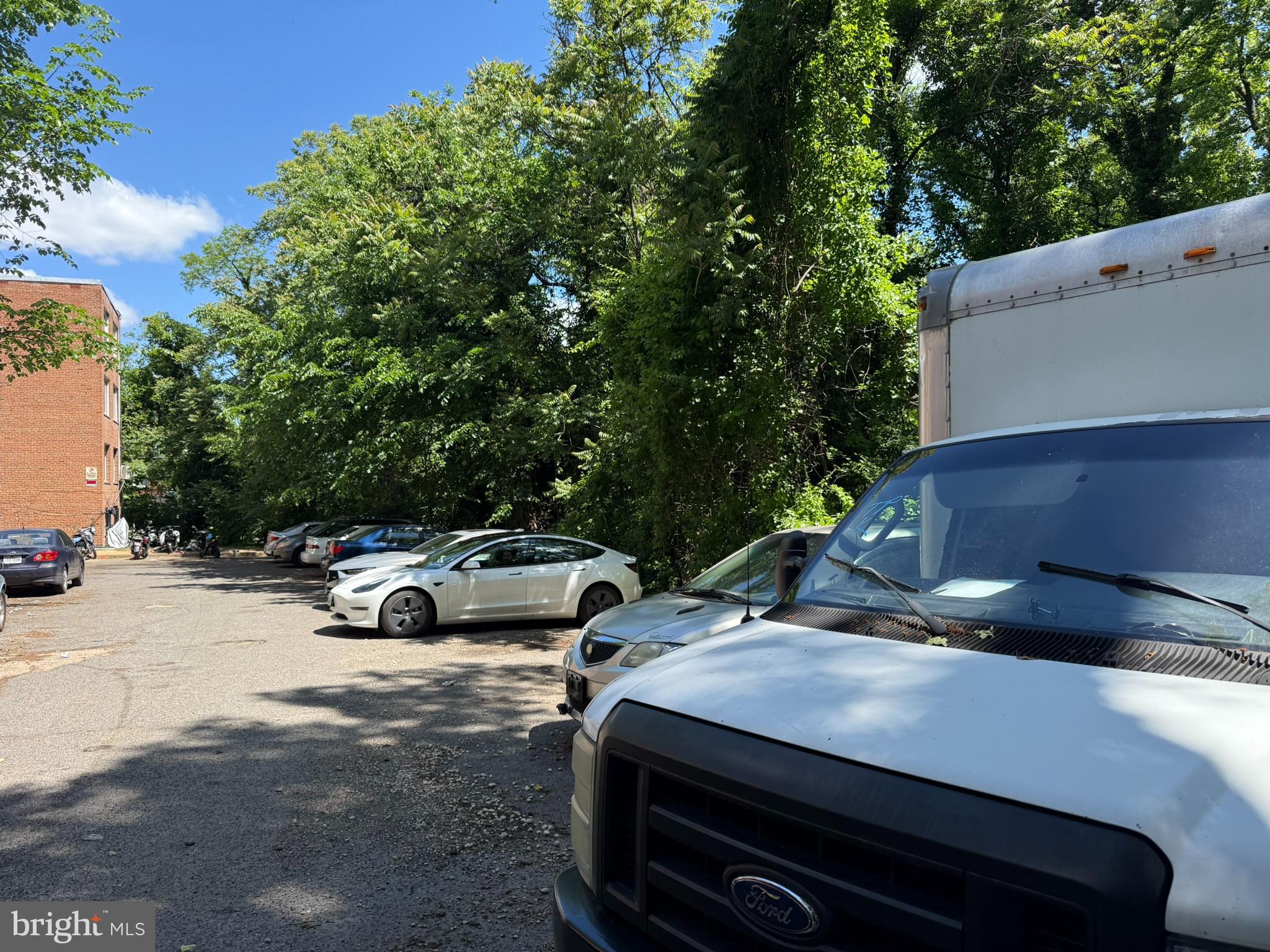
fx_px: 881
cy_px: 476
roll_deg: +0.3
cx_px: 635
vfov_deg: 56.8
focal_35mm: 24
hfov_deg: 71.6
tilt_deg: -0.7
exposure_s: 1/1855
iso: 100
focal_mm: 6.76
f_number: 1.78
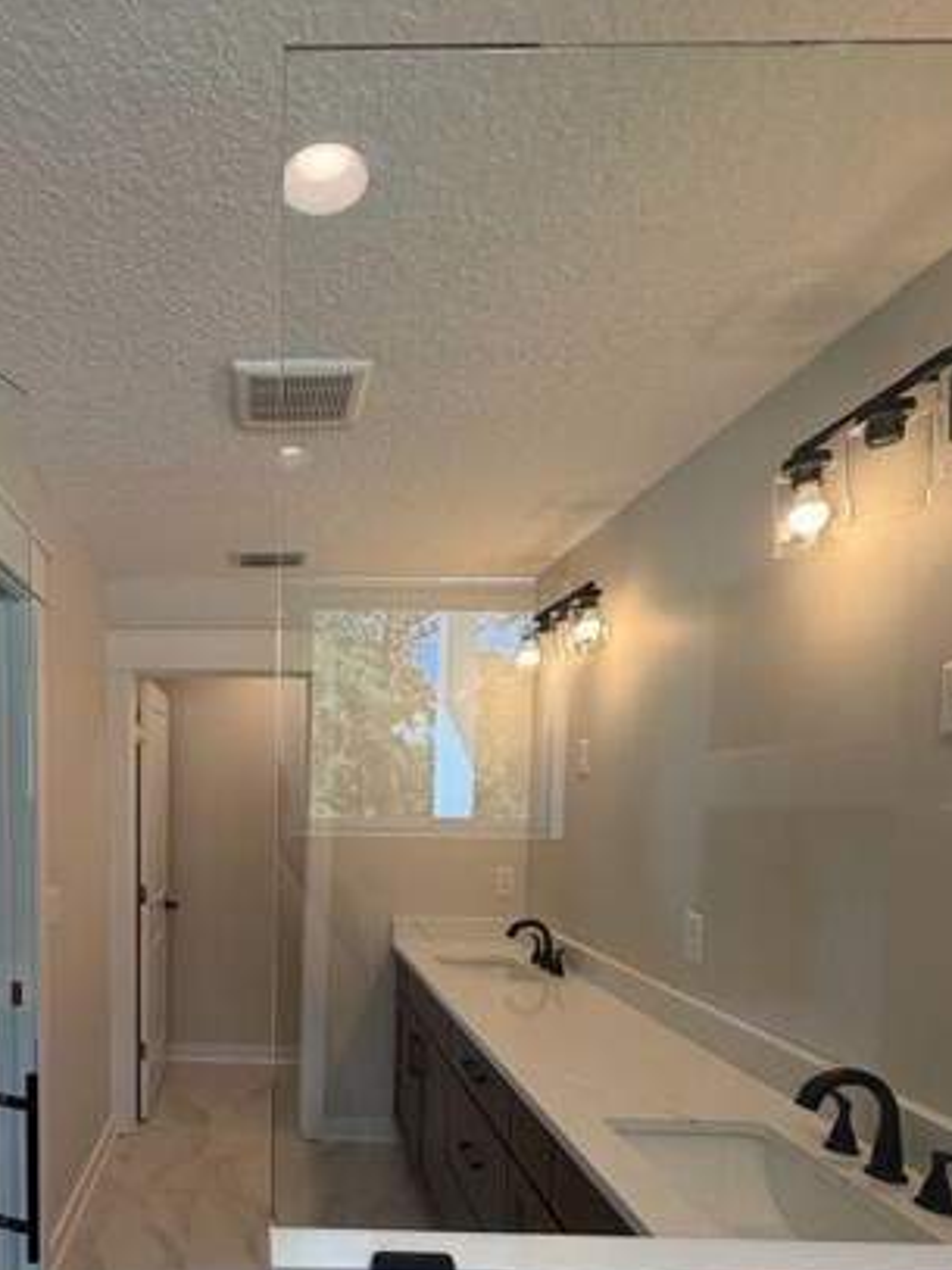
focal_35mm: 22
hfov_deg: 58.0
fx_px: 807
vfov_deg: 73.7
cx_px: 240
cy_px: 864
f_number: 2.2
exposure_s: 1/120
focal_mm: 2.22
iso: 100
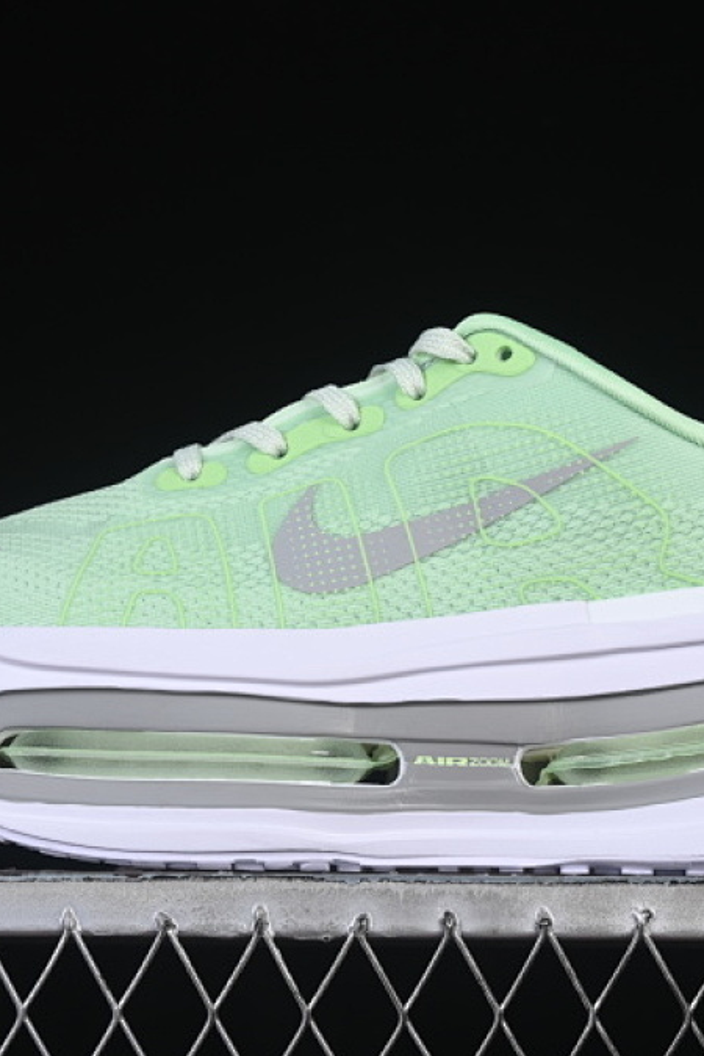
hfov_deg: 11.4
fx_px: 3520
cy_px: 524
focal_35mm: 120
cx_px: 402
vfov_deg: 17.1
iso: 160
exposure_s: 1/100
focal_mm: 50
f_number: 8
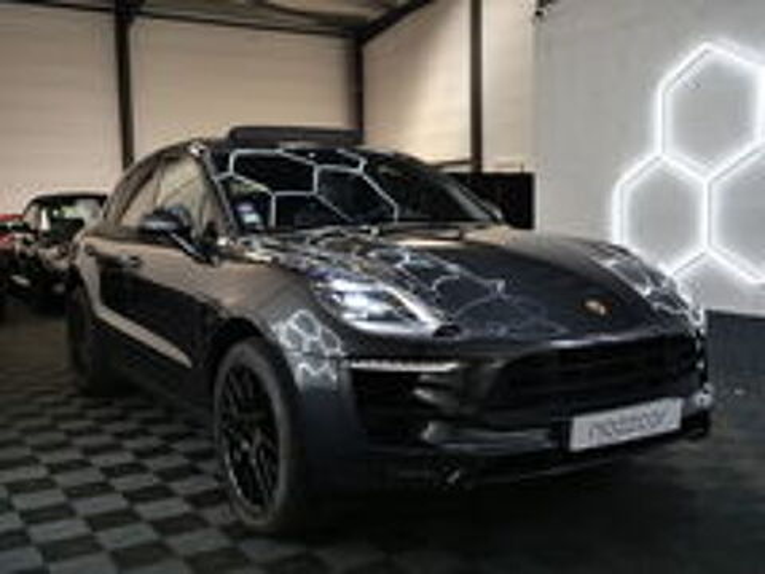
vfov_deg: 39.7
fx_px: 796
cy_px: 287
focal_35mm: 36
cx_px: 382
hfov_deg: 51.4
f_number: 3.3
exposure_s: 1/60
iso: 200
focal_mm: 18
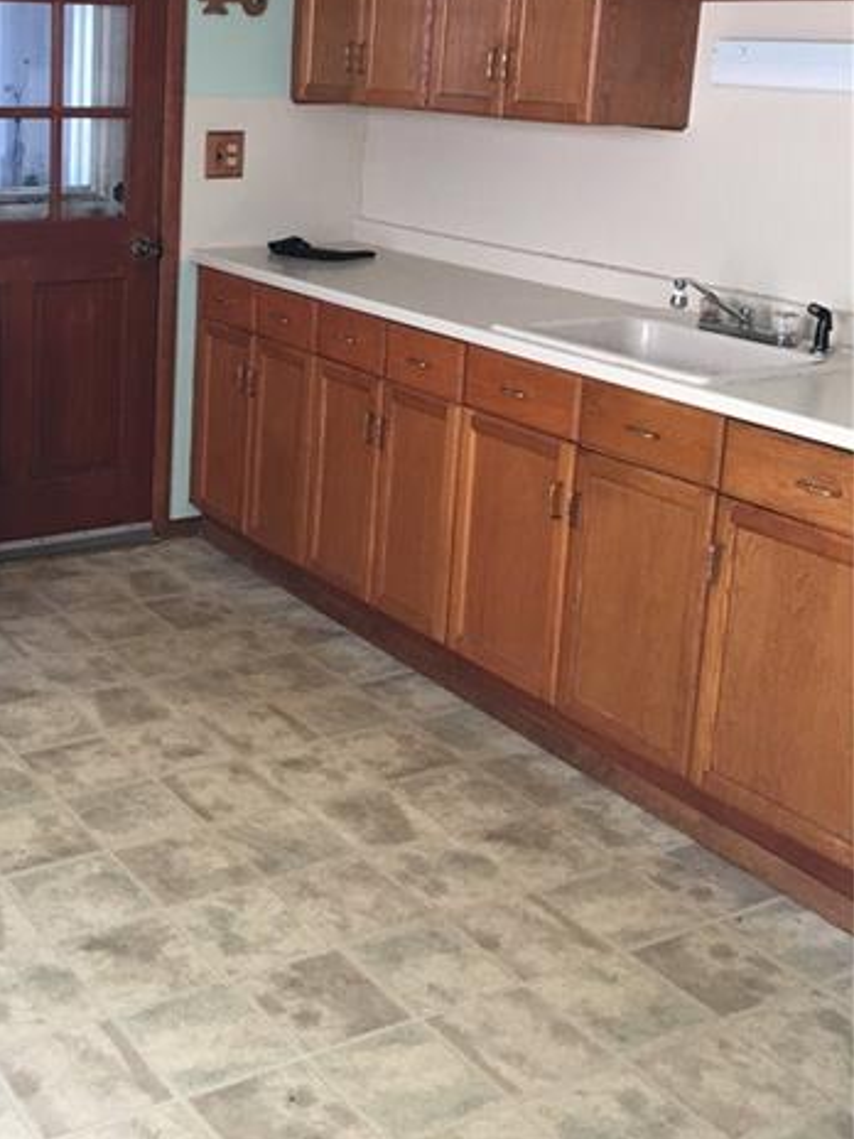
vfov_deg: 39.3
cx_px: 150
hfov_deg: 29.5
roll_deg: -2.0
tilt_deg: -11.0
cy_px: 398
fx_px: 1579
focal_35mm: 48
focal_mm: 4.15
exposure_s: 1/30
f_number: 2.2
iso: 32
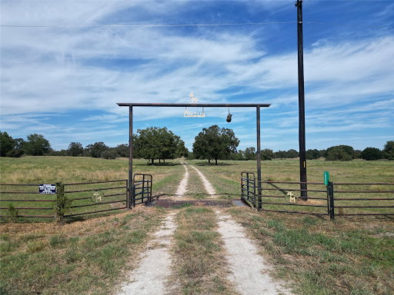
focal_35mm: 24
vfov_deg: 56.8
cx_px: 197
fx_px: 273
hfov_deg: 71.6
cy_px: 148
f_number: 1.7
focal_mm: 6.72
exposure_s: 1/3200
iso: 100
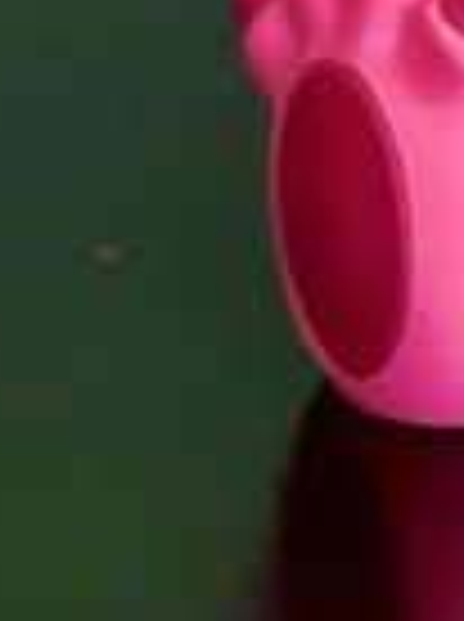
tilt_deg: -6.5
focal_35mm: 348
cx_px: 1257
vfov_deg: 5.3
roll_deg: +0.1
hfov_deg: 4.1
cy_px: -1328
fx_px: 6239
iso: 64
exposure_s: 1/121
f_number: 1.78
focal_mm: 6.76
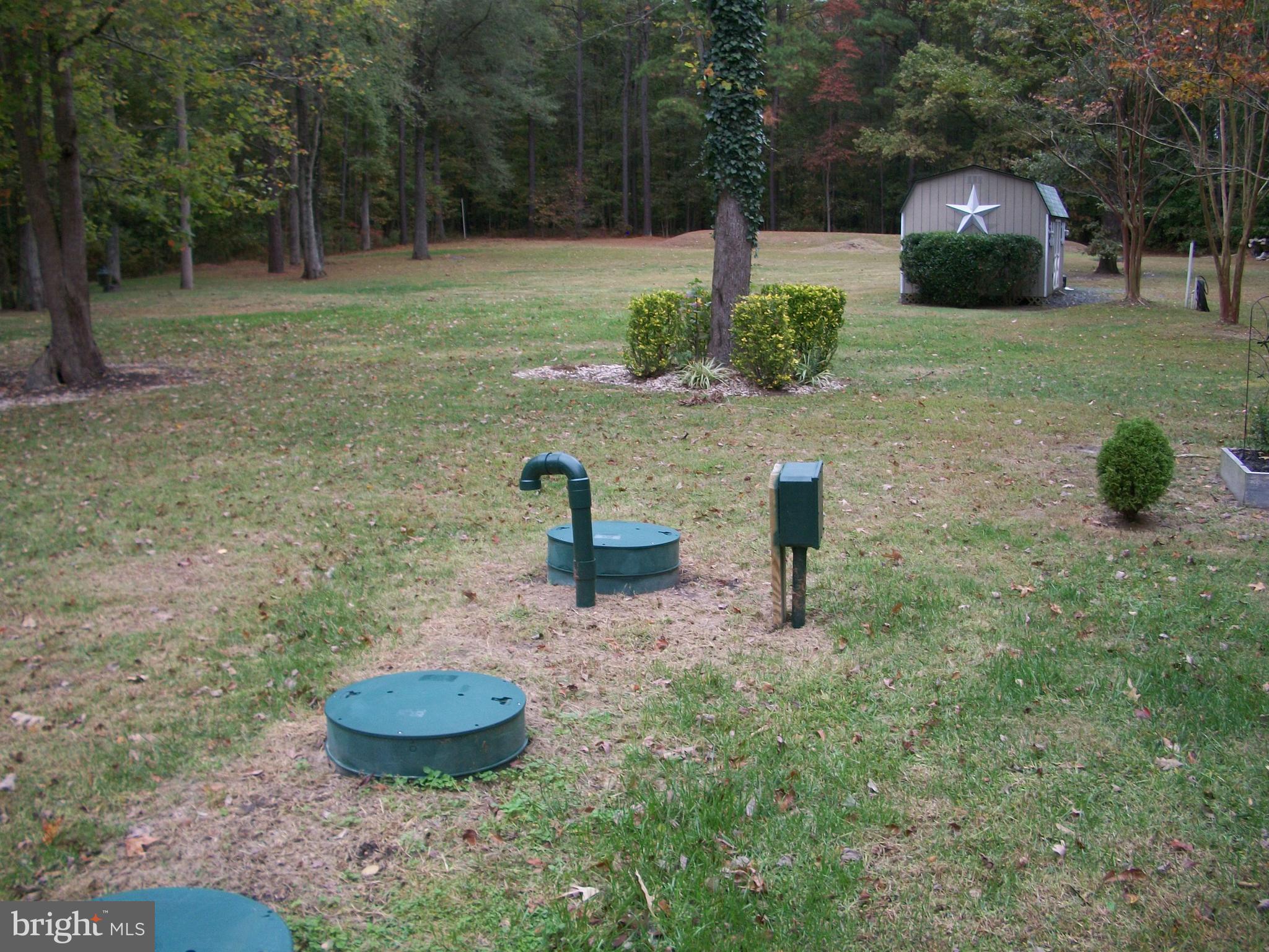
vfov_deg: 40.7
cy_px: 476
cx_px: 634
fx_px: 1283
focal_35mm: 35
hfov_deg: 52.6
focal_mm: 6.3
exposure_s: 1/160
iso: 80
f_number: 3.1
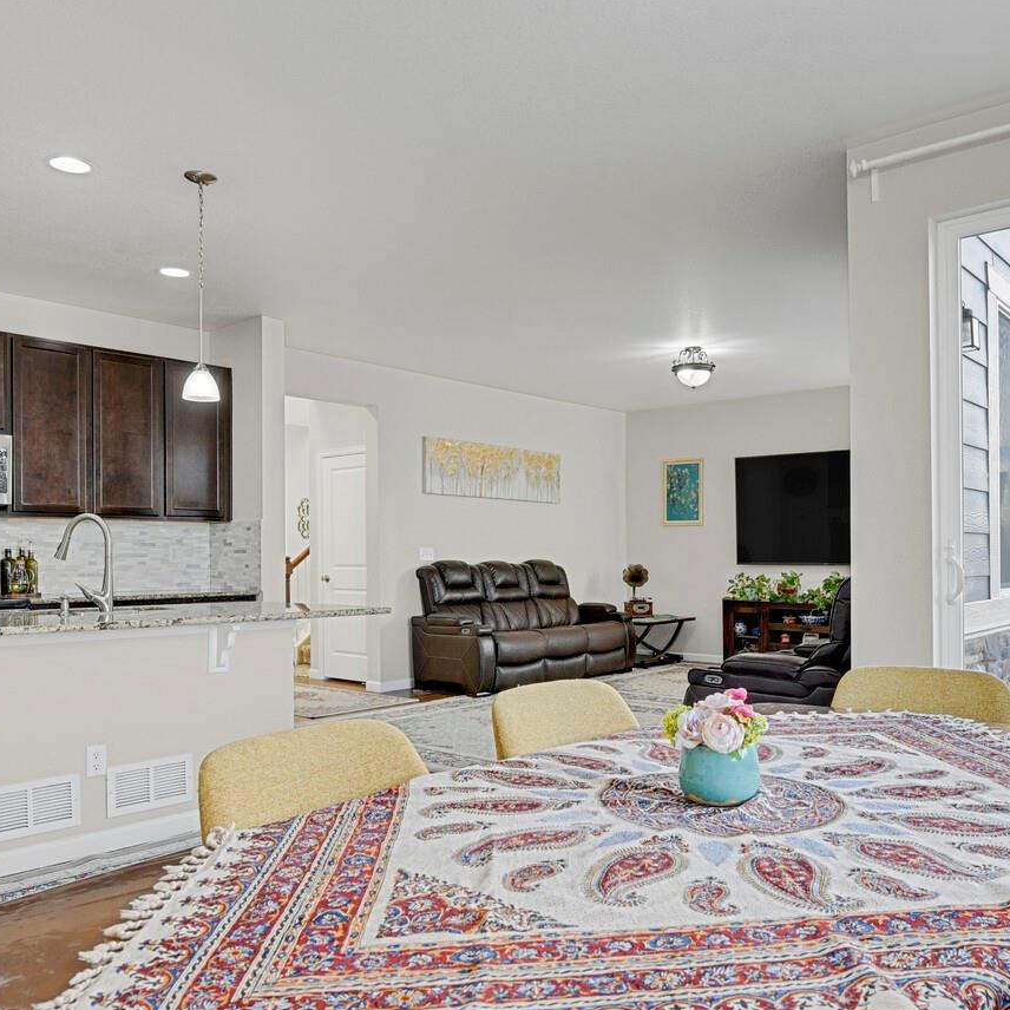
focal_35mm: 27
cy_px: 550
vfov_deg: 59.0
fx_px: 891
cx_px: 574
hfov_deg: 58.8
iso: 250
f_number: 8
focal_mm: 17
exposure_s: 1
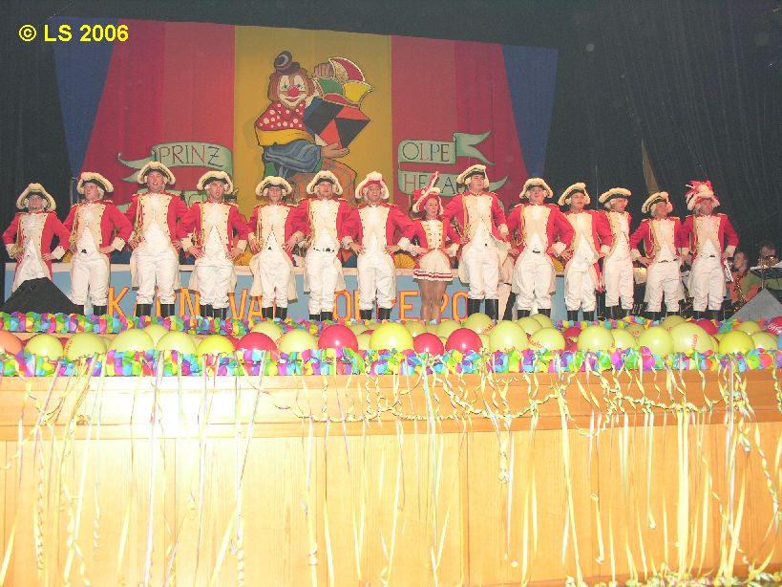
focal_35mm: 40
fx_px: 903
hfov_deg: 46.8
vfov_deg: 36.0
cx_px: 391
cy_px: 294
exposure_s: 1/60.1
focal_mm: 10.2
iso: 100
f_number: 2.9
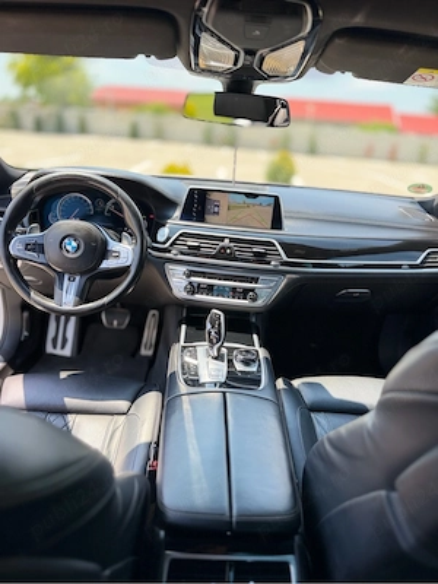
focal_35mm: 24
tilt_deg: -21.2
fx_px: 405
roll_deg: -5.2
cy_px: 292
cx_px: 219
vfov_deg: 71.6
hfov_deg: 56.8
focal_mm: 6.76
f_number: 1.78
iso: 100
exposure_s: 1/617
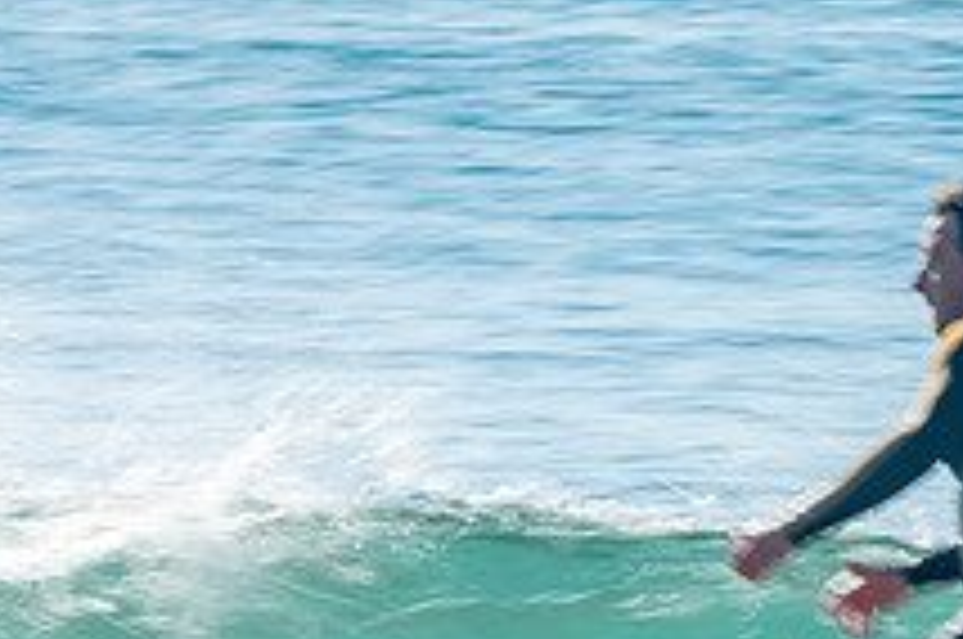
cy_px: 731
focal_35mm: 1426
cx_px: 711
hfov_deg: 1.4
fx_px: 38088
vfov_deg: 1.0
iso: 100
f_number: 18
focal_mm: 350
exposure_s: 1/50
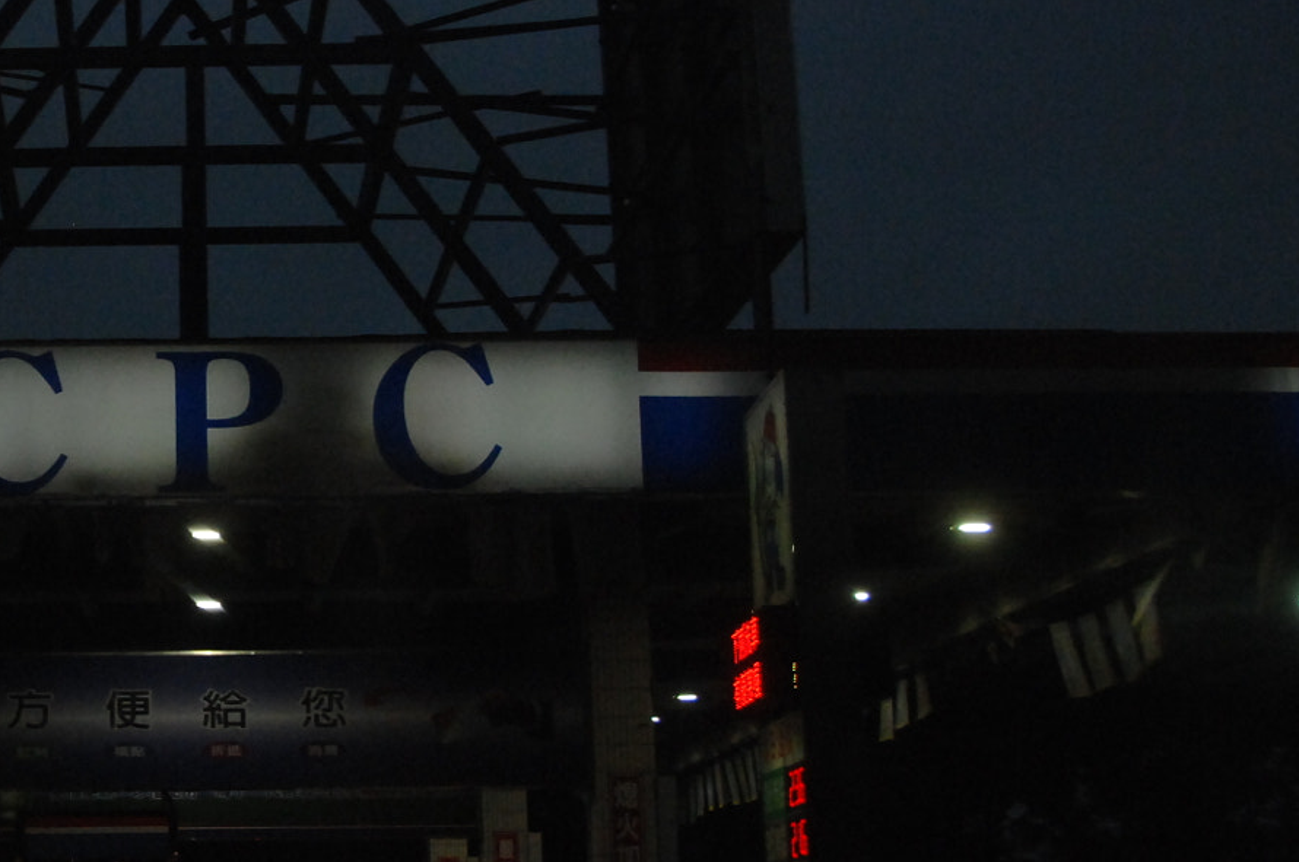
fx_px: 2487
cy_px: 325
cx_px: 42
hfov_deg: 27.8
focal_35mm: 69
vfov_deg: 19.6
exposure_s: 1/100
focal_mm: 20
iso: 800
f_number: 3.5
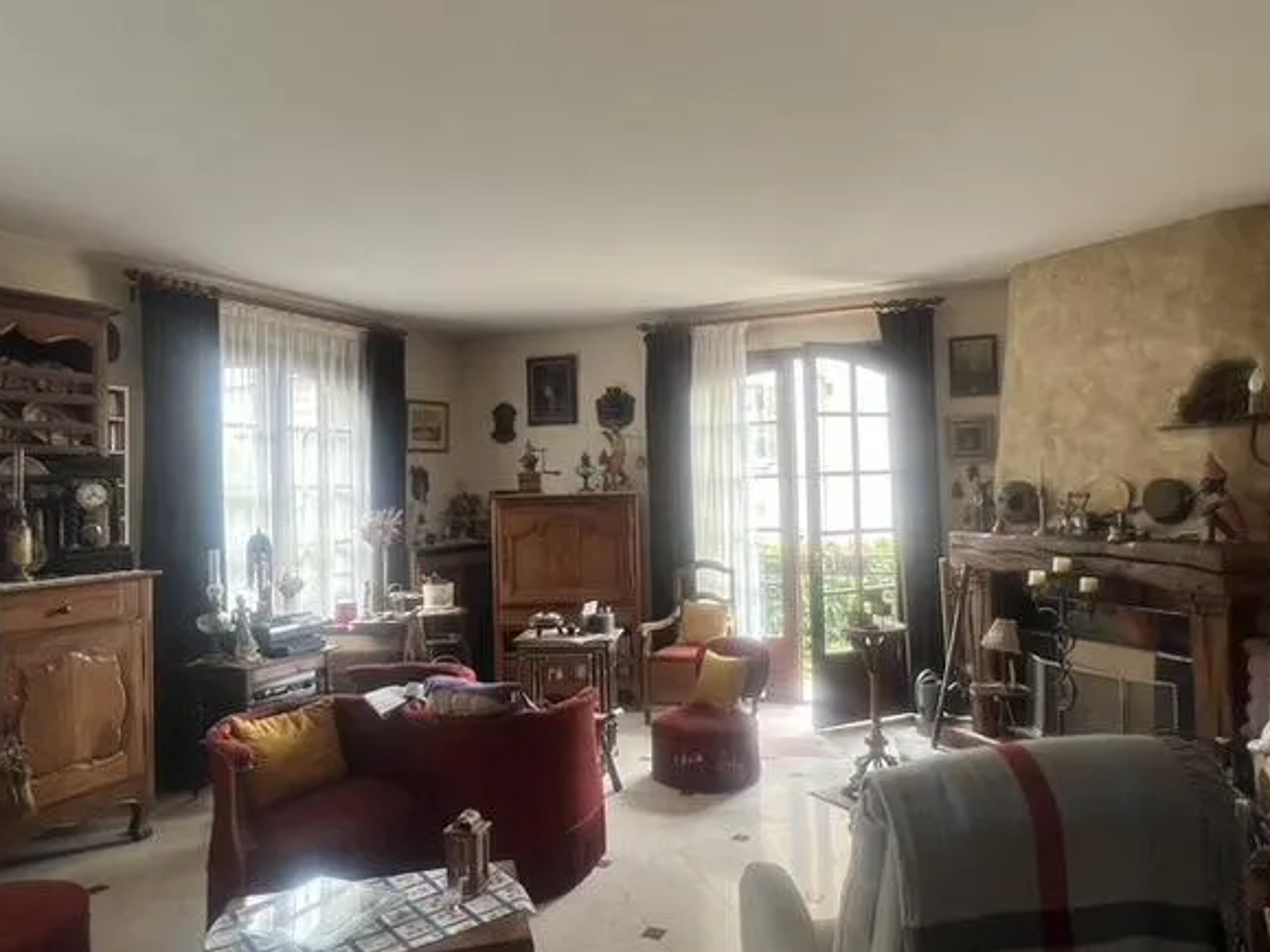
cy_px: 456
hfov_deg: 73.8
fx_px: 844
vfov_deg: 58.8
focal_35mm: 23
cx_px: 689
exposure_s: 1/99
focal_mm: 1.57
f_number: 1.8
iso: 100
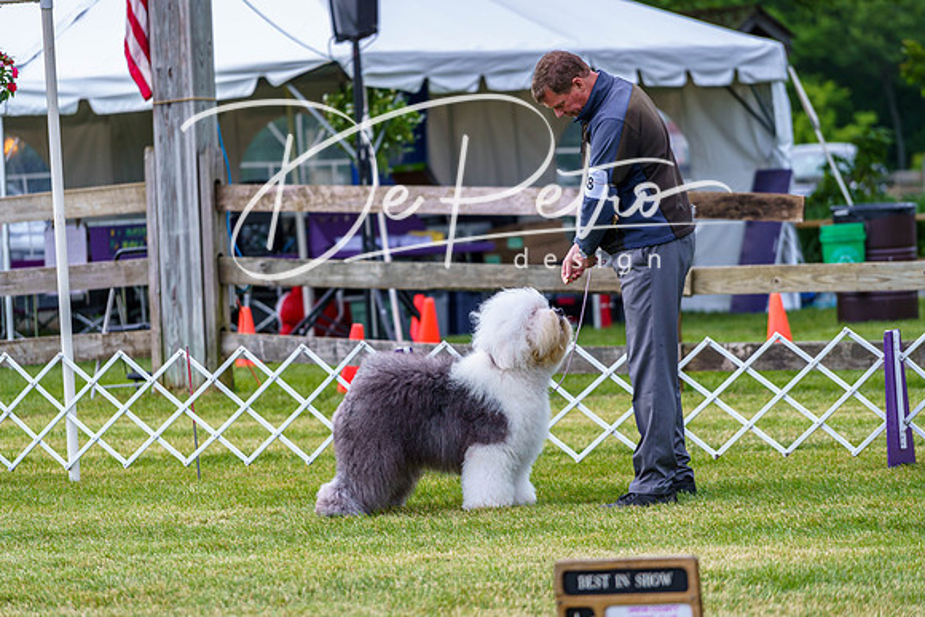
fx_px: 5037
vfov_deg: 7.0
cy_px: 308
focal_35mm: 196
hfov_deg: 10.5
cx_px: 462
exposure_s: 1/500
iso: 200
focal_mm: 196
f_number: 4
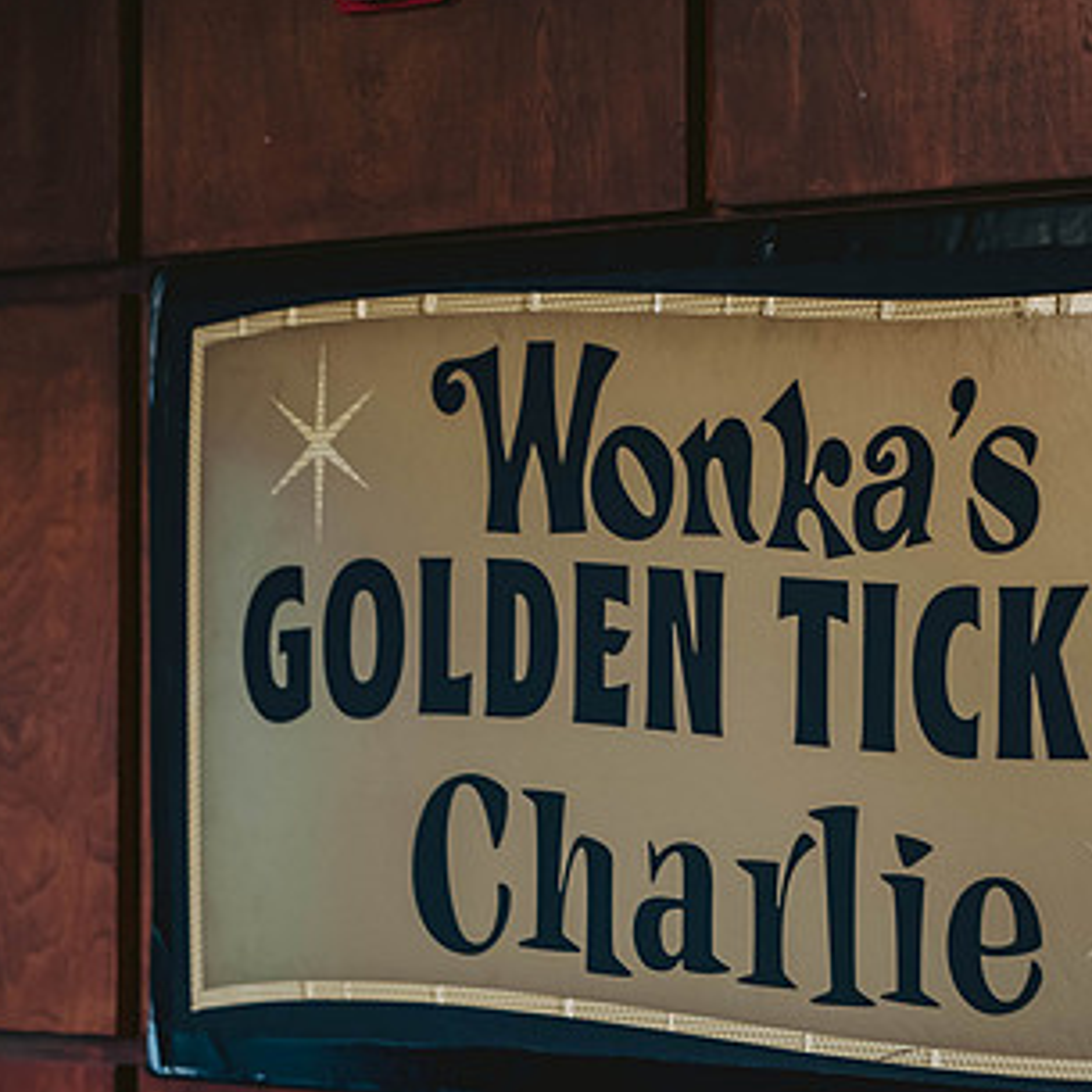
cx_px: 788
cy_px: 671
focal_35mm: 170
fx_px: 6067
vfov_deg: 10.3
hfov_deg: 10.3
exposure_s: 1/100
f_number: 2.8
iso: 1250
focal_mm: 105
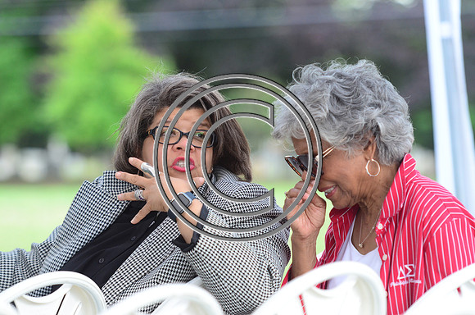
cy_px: 158
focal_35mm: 210
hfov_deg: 9.8
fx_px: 2765
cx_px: 238
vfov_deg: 6.5
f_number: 2.8
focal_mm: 140
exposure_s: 1/250
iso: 800
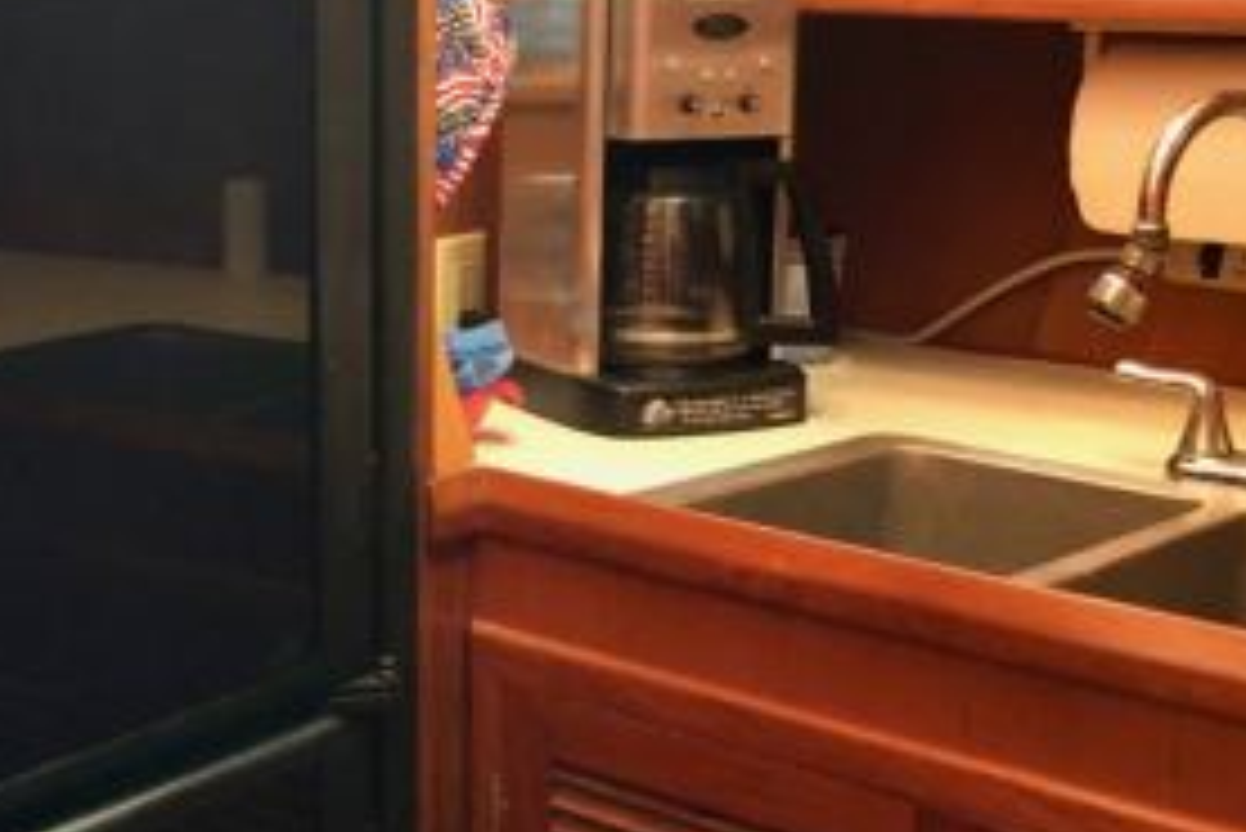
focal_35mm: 63
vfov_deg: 21.6
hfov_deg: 31.6
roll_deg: -2.6
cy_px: 360
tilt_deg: -8.4
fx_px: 2182
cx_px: 405
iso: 100
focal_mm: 3.99
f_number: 1.8
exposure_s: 1/9
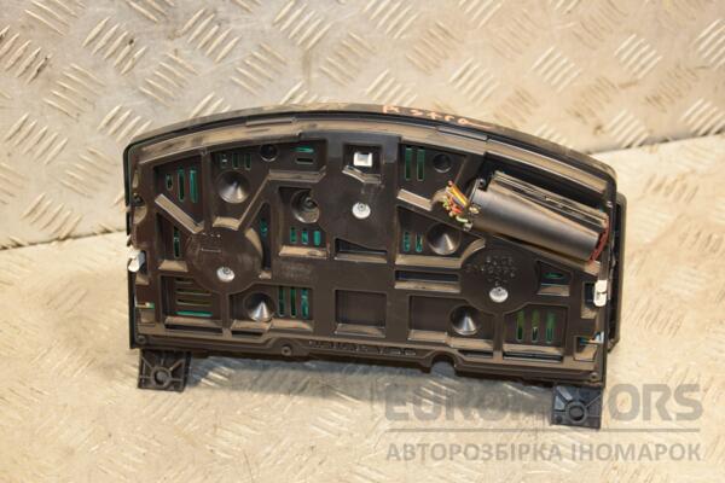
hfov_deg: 28.1
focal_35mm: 72
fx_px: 1450
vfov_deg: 18.9
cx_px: 362
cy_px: 242
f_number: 4.8
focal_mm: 48
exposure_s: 1/100
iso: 800
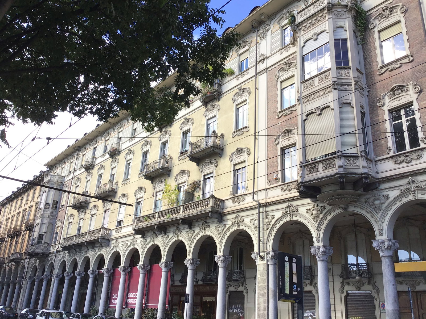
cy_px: 160
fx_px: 381
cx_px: 213
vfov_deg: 45.4
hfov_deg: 58.4
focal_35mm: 31
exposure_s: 1/360
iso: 25
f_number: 2.4
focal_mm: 3.3
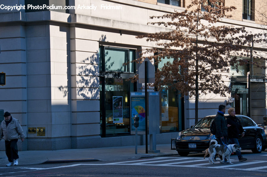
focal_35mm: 98
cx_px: 134
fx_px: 722
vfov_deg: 14.0
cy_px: 88
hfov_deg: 21.0
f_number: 6.3
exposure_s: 1/500
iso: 200
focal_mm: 65
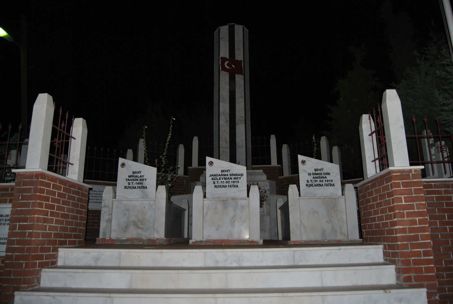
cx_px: 226
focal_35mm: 27
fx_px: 340
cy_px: 152
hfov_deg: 67.3
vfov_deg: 48.1
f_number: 3.5
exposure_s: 1/60
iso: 200
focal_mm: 18
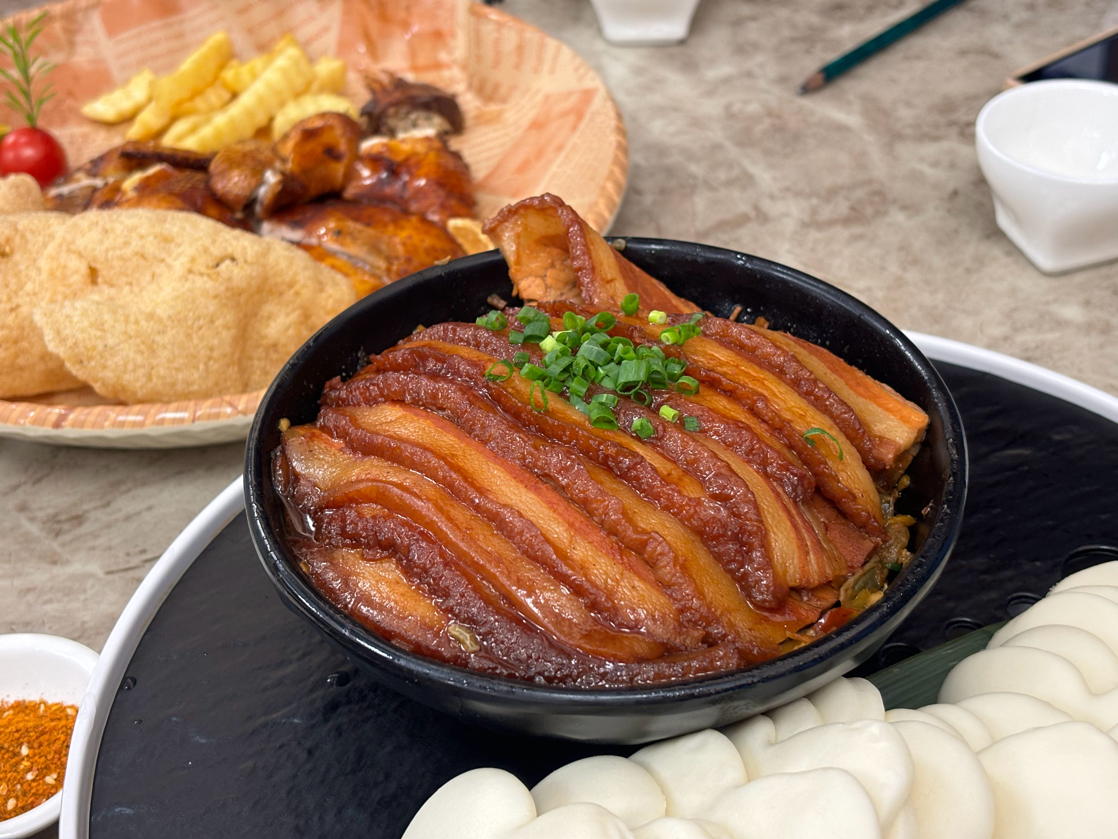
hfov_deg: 36.8
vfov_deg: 28.0
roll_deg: +1.9
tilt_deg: -37.0
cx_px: 559
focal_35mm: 52
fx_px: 1679
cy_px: 420
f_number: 1.6
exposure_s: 1/33
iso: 125
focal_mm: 5.96
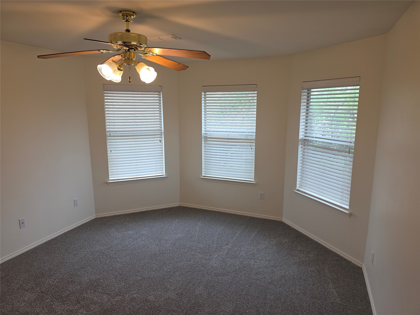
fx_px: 279
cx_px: 210
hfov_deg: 73.9
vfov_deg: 58.9
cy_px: 158
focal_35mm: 23
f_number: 1.4
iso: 16
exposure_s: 1/60
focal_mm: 6.5
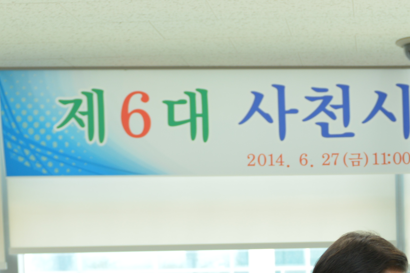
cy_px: 335
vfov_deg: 16.5
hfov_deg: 24.8
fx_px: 900
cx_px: 377
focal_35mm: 79
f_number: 2.8
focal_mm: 24
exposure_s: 1/80
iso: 320
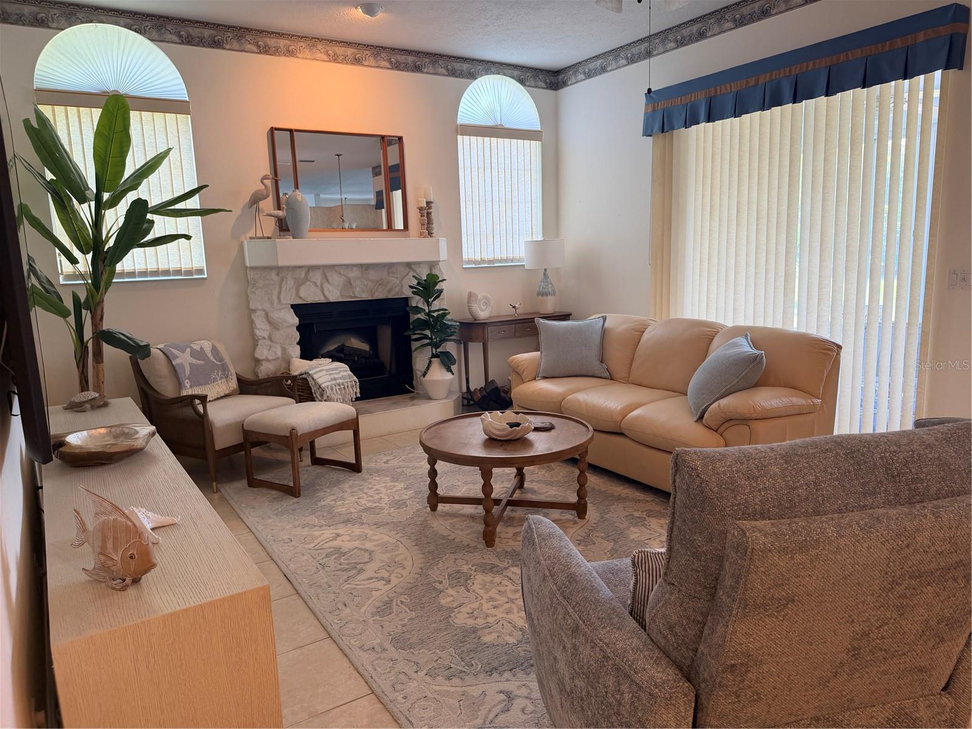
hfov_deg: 71.6
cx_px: 486
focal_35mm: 24
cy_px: 364
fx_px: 674
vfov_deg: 56.8
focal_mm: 6.76
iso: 100
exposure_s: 1/60
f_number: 1.78
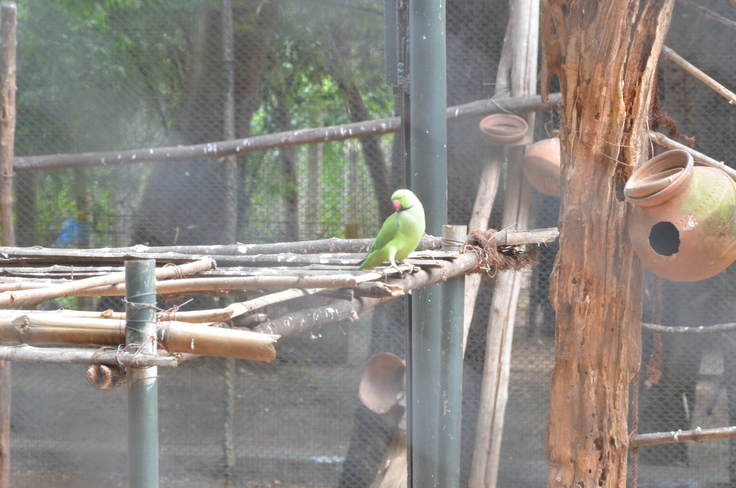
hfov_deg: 11.2
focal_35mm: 184
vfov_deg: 7.4
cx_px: 407
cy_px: 230
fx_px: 3746
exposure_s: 1/25
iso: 1000
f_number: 10
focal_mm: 105
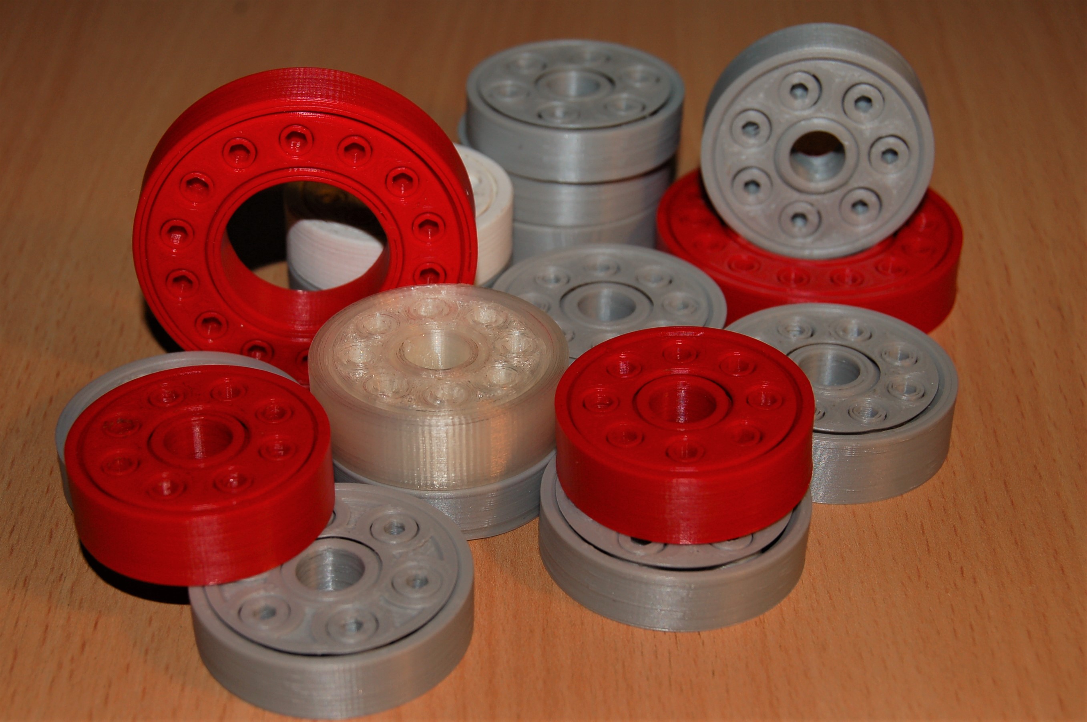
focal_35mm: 57
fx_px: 1719
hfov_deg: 35.1
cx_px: 544
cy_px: 361
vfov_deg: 23.7
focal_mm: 38
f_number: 5
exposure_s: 1/60
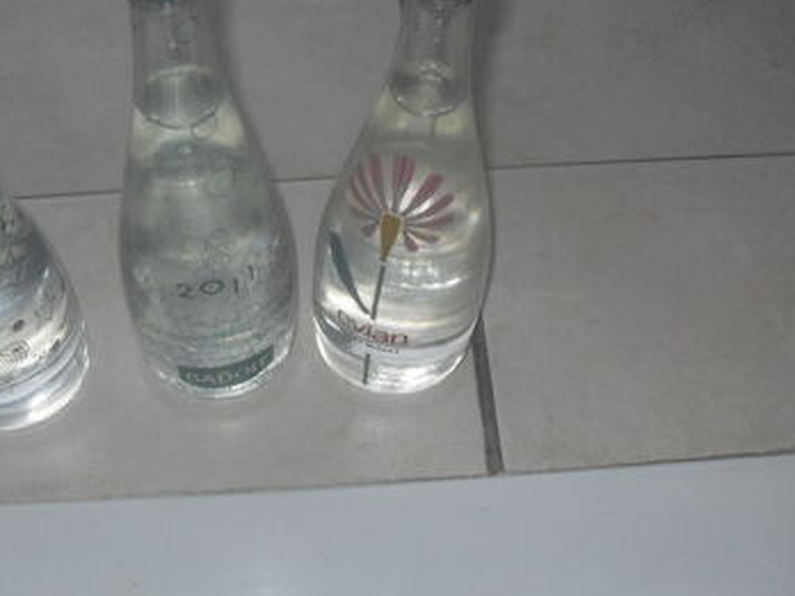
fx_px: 1171
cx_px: 288
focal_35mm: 51
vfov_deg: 28.5
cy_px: 235
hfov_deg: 37.2
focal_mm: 6.3
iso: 100
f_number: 2.8
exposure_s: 1/45
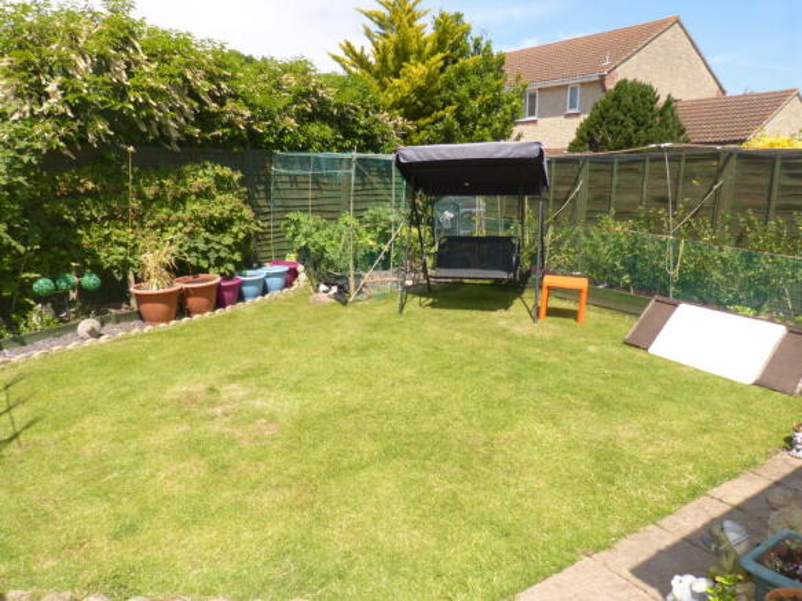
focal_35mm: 25
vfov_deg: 54.9
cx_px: 401
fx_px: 579
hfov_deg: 69.4
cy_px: 300
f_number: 2.8
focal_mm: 4.5
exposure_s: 1/1300
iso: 100
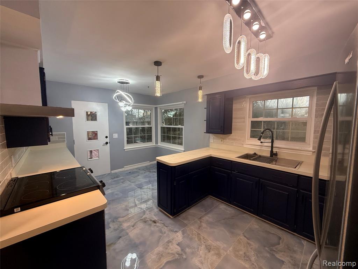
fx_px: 145
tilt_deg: -4.6
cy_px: 134
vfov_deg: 85.7
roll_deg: -0.4
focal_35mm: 14
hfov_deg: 102.1
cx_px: 179
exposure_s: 1/129
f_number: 2.2
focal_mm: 2.22
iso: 250
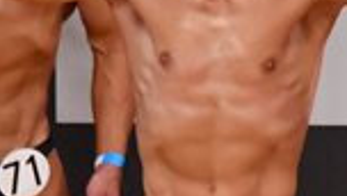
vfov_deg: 0.8
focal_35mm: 1517
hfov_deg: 1.4
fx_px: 13978
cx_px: 371
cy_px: 207
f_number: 5.6
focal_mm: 190
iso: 7200
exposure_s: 1/400
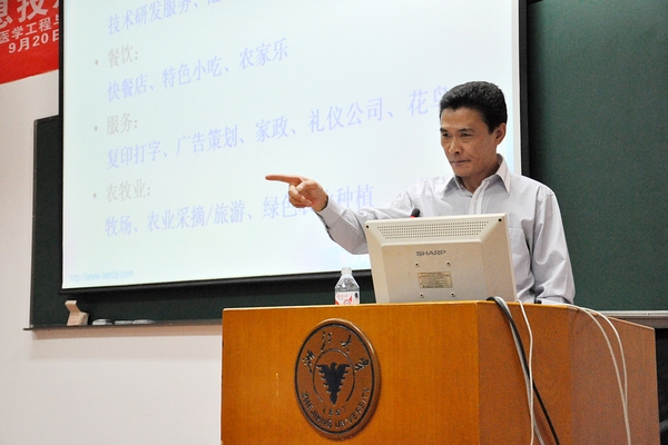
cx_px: 334
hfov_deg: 33.4
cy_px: 222
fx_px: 1113
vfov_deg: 22.6
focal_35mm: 60
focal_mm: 40
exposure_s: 1/80
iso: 2200
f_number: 4.5
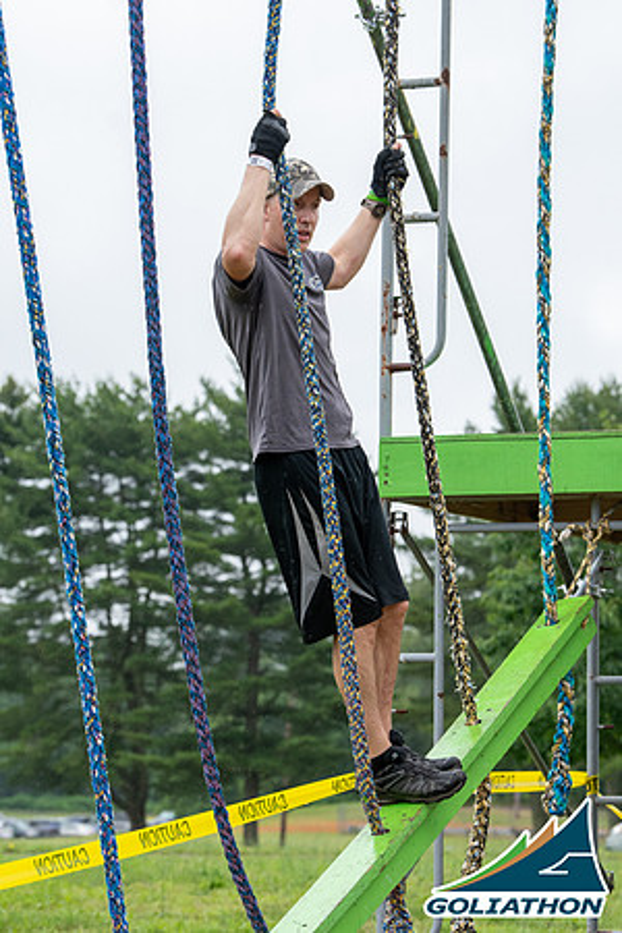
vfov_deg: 12.5
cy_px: 466
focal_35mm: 165
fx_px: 4276
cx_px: 311
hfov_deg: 8.3
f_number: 5.6
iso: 1250
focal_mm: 110
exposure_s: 1/800
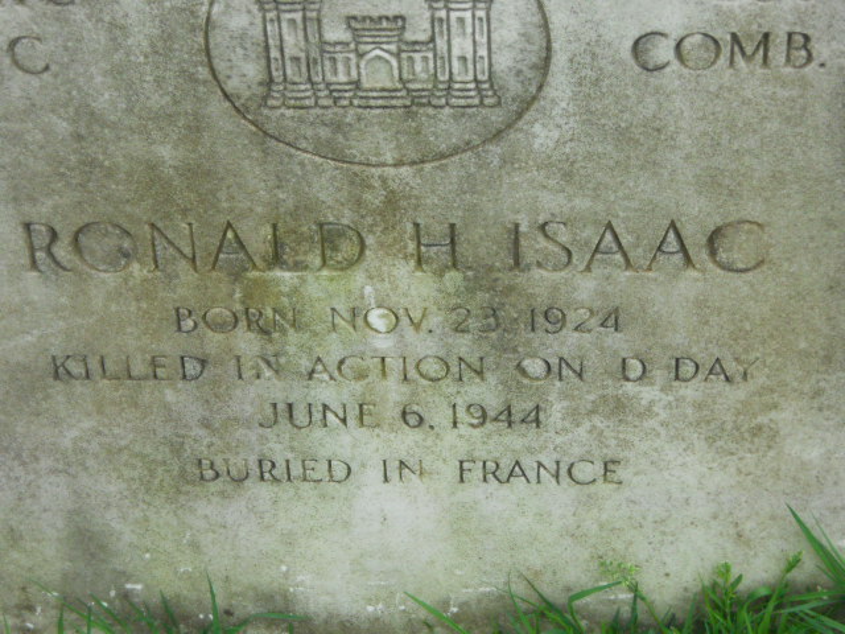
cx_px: 422
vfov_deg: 14.8
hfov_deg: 19.6
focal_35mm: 100
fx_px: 2441
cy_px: 317
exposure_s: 1/250
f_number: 5.4
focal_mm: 17.9
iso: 250
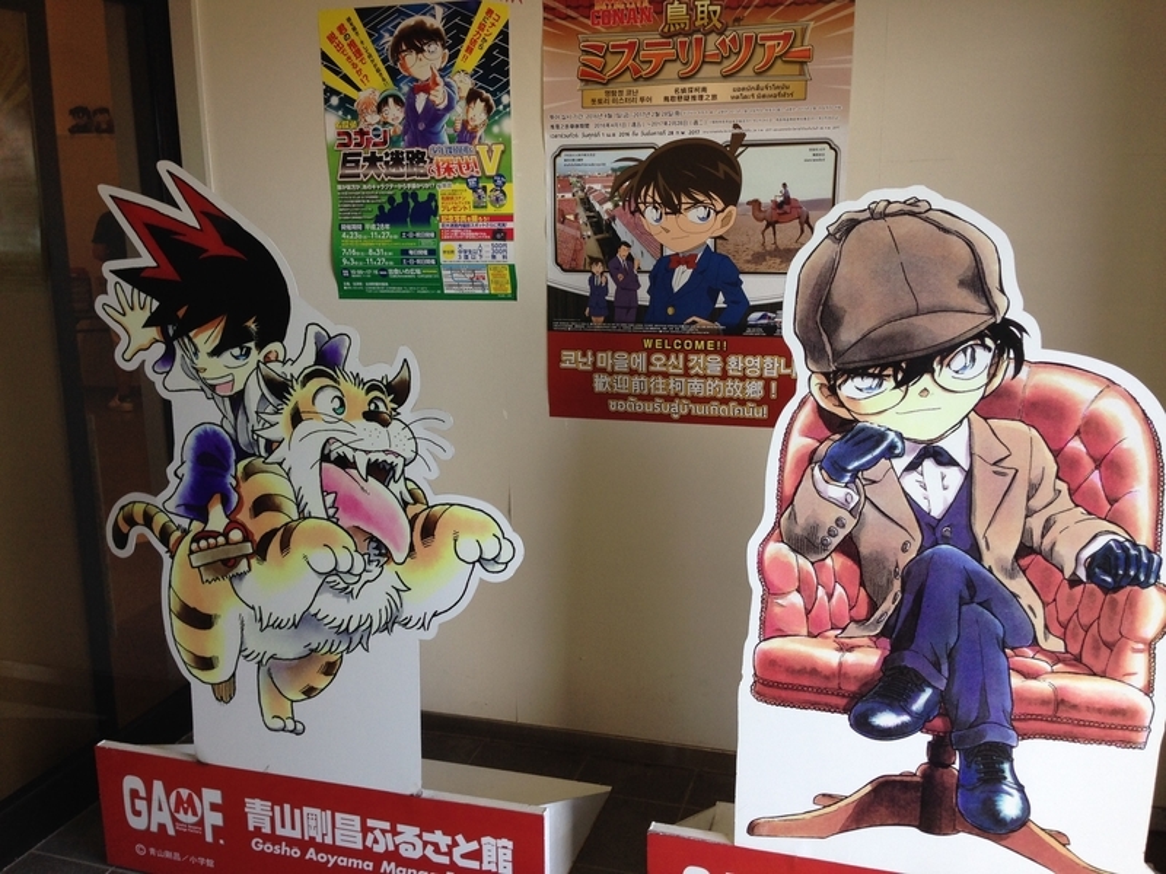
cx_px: 583
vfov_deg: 42.9
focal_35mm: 33
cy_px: 437
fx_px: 1112
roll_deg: +0.5
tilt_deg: -11.4
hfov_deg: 55.4
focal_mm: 4.12
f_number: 2.4
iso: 64
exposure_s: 1/60
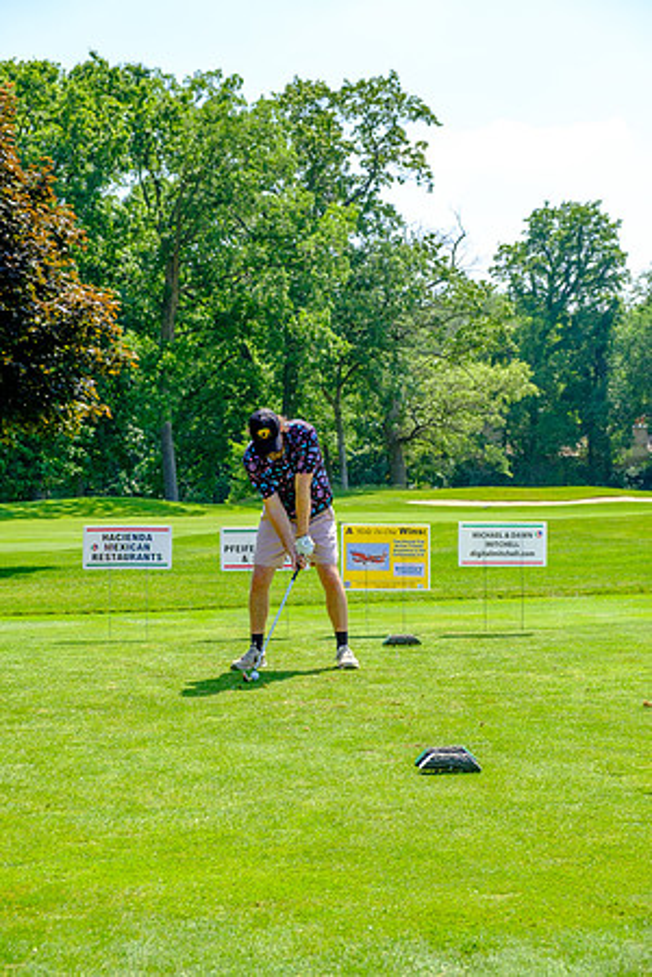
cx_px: 326
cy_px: 488
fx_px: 1739
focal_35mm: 64
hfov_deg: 21.2
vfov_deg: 31.4
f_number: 5.6
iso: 200
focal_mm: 42.5
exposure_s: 1/320
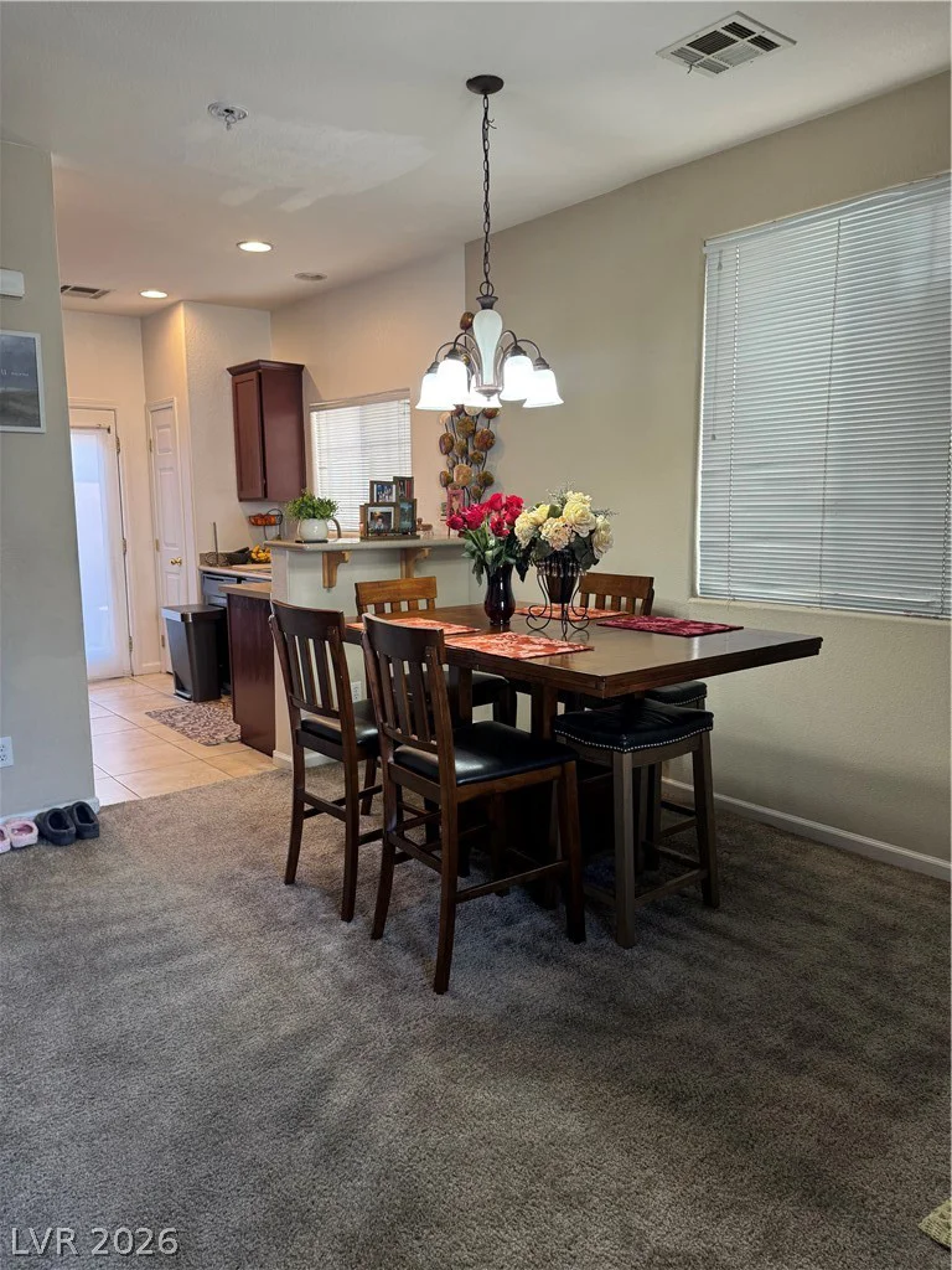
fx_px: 880
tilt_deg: -5.0
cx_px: 476
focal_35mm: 24
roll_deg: +1.5
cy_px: 635
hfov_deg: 56.8
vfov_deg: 71.6
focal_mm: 6.76
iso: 160
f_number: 1.78
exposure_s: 1/60
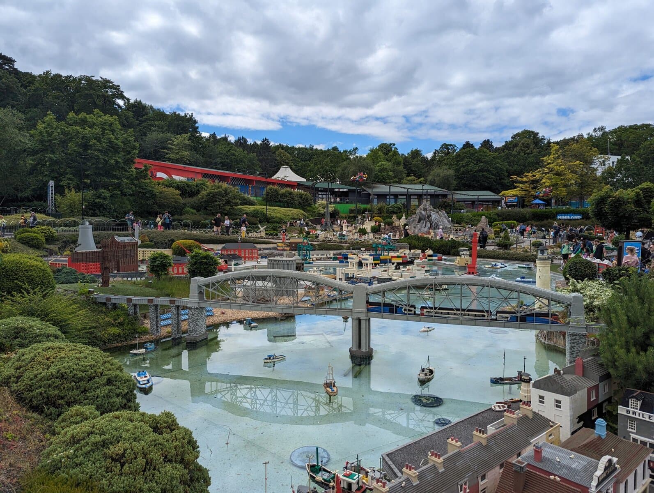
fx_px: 454
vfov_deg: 57.0
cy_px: 246
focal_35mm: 24
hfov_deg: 71.5
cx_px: 327
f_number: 1.85
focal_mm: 6.81
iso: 44
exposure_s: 1/2571
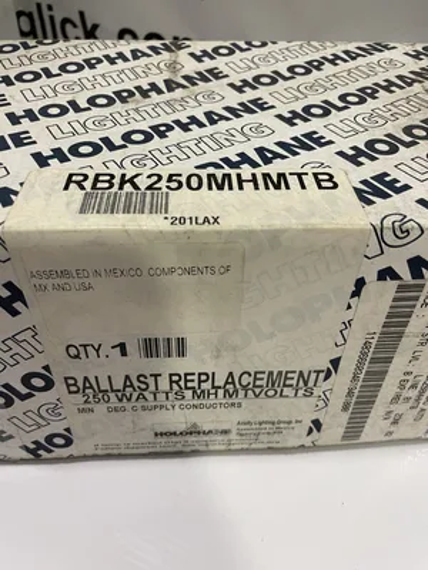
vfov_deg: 67.3
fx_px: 429
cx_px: 214
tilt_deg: -45.9
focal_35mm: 26
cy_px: 285
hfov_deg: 53.1
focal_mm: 4.2
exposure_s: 1/60
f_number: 1.6
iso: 100
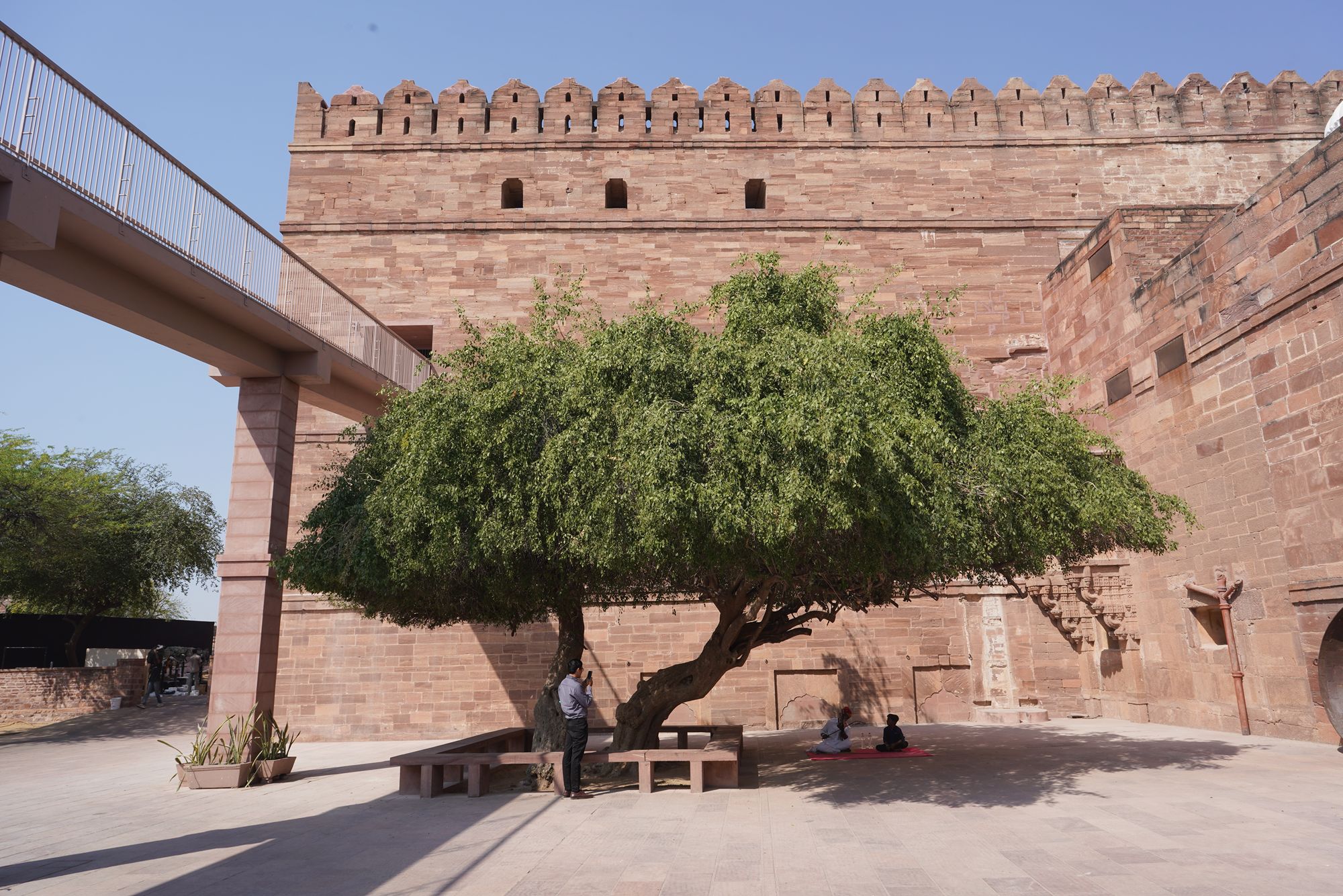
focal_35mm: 24
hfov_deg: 73.7
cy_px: 448
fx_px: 895
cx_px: 672
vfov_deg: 53.1
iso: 100
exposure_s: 1/100
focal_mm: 24
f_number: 14
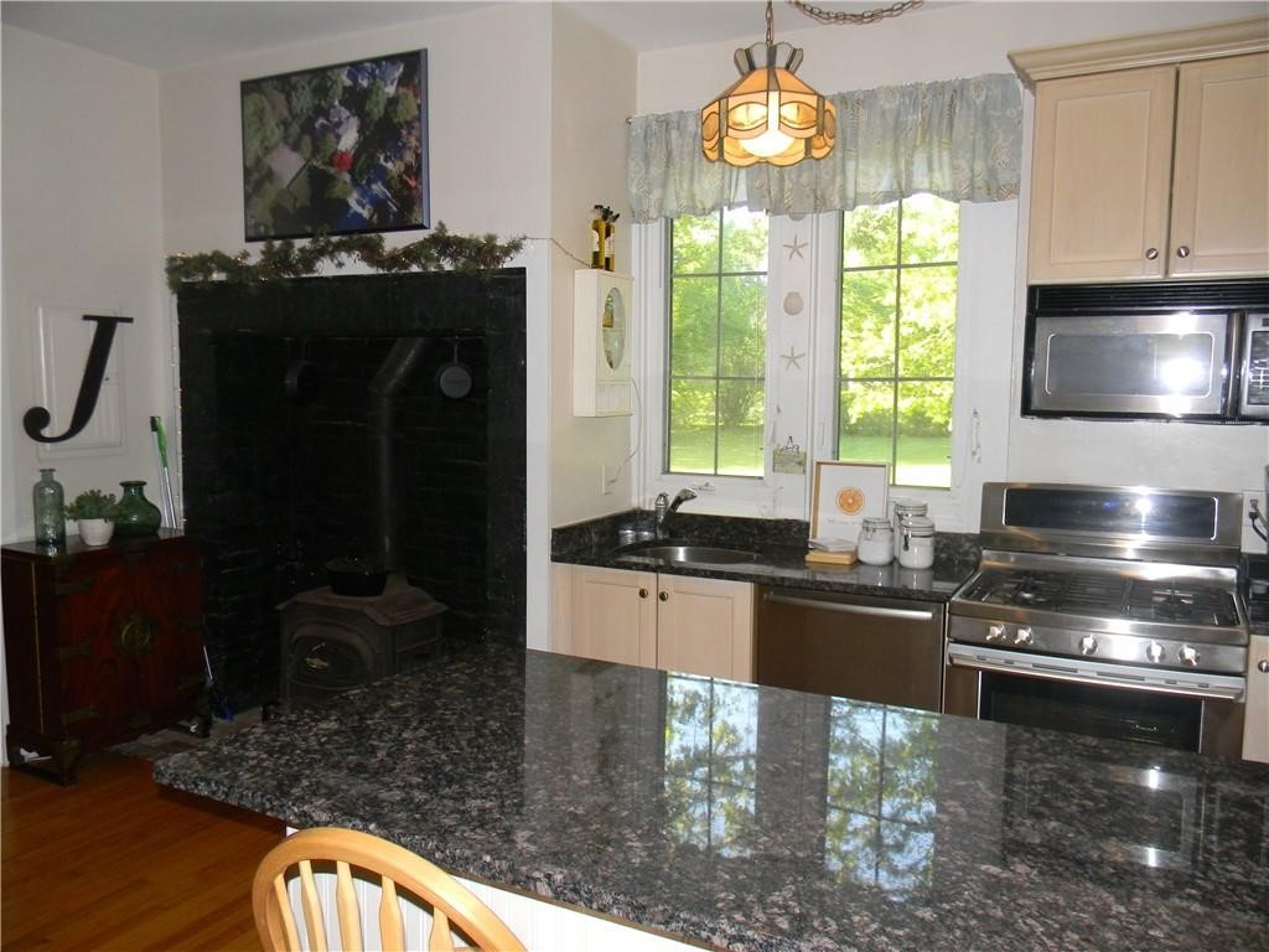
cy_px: 476
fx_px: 1026
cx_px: 634
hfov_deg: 63.4
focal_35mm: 28
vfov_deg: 49.7
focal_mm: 5
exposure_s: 1/34.8
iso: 200
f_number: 3.5
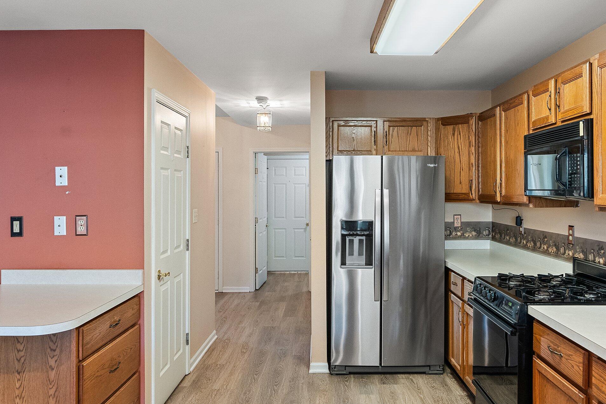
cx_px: 326
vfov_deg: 46.4
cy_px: 187
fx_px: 471
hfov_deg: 65.4
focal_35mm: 28
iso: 2000
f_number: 5
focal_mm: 17.7
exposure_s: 1/30
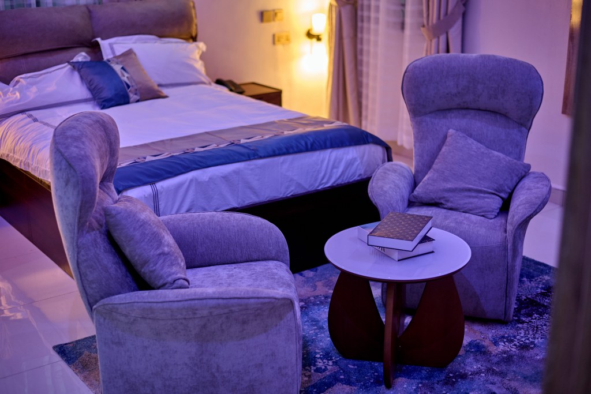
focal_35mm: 50
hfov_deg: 39.6
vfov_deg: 27.0
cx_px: 296
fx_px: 821
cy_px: 197
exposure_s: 1/125
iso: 400
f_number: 2.2
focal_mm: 50
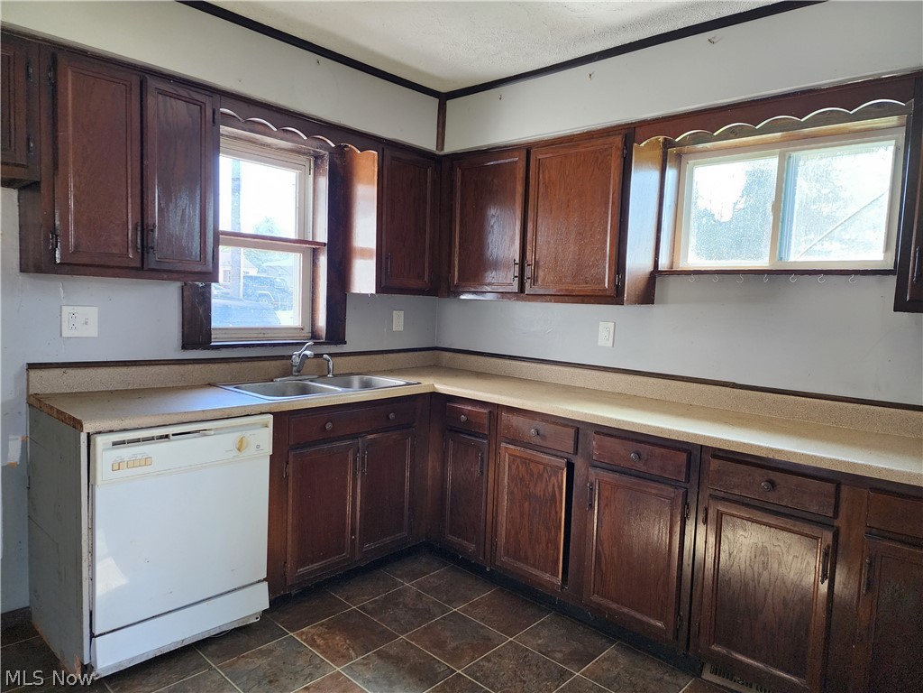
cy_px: 346
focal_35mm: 23
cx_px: 462
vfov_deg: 58.9
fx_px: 613
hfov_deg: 73.9
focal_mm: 6.4
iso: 400
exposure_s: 1/120
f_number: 1.8
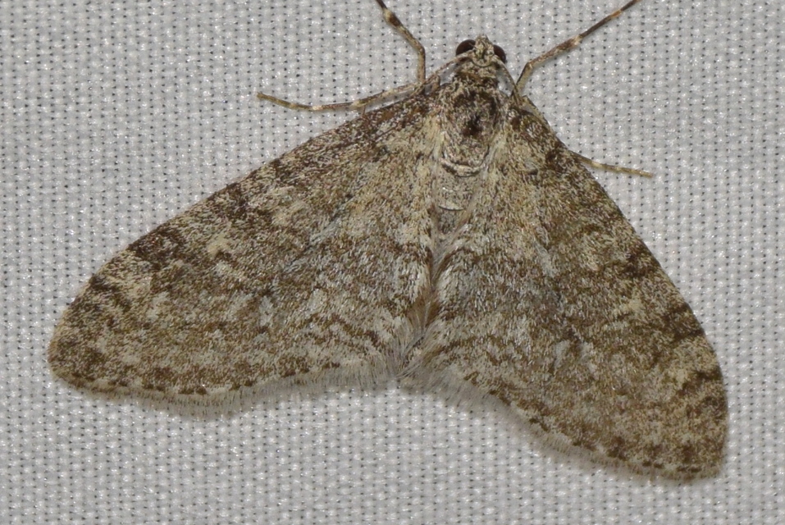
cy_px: 262
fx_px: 4583
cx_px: 392
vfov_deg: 6.6
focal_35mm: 210
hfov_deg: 9.8
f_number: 10
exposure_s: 1/160
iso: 400
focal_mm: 140
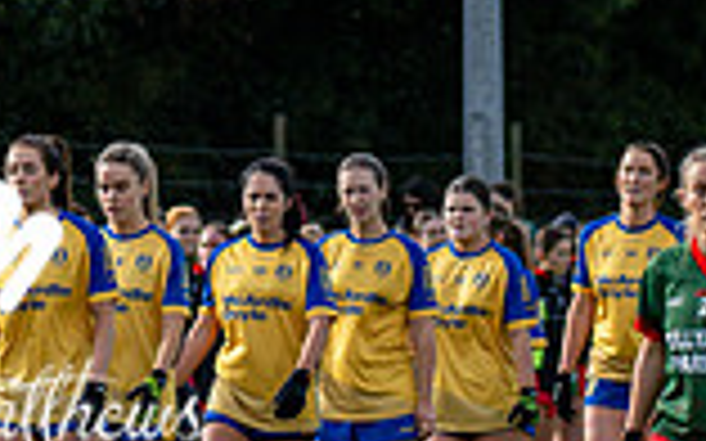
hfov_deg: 3.1
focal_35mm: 676
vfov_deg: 1.9
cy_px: 338
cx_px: -99
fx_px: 13002
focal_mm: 120
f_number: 2.8
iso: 400
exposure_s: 1/2500
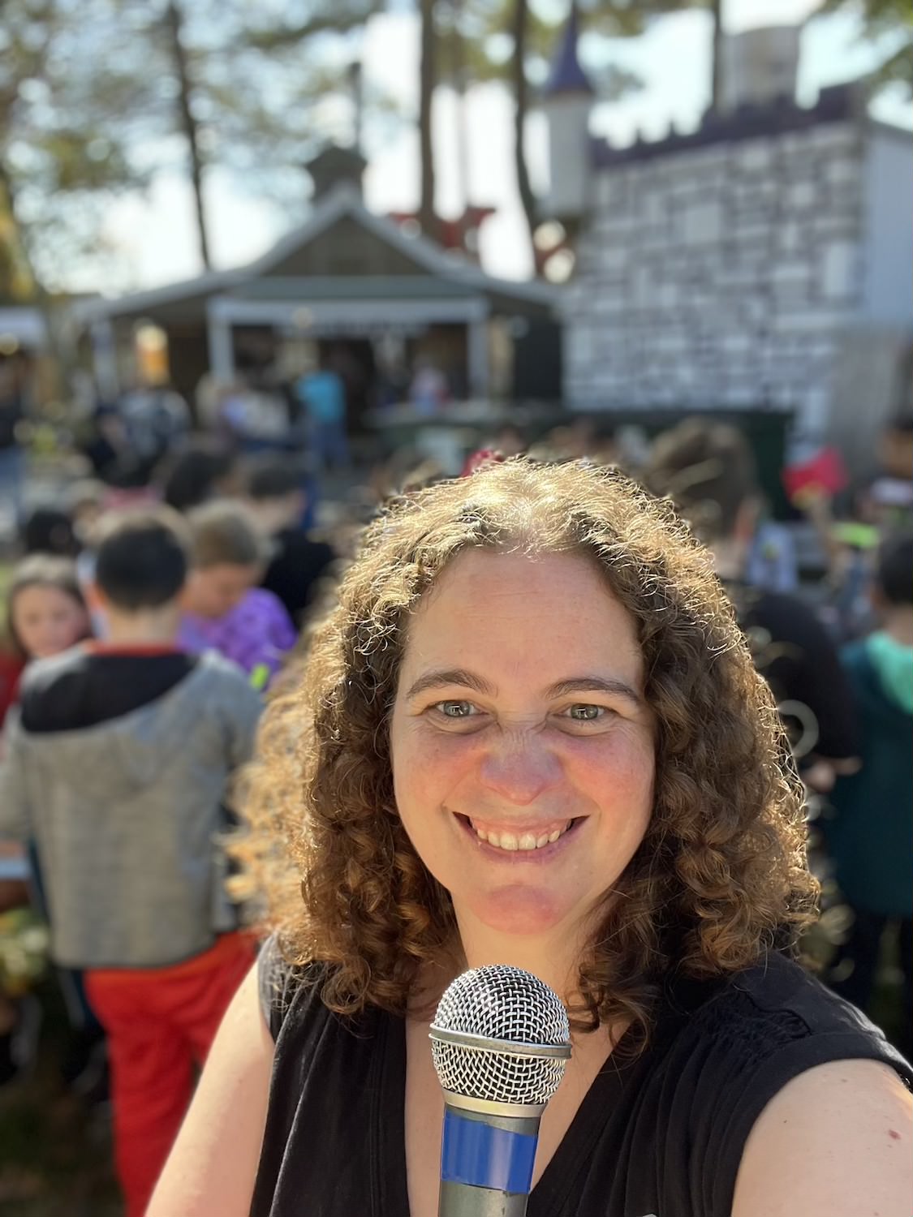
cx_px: 456
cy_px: 608
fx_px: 1055
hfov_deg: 46.8
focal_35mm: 30
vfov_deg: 60.0
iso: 32
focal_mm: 2.71
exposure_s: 1/165
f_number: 2.2
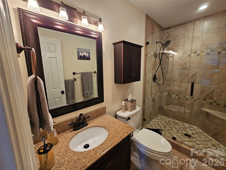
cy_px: 85
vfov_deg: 89.9
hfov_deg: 106.2
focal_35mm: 13
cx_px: 113
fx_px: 85
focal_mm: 2.2
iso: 250
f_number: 2.2
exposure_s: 1/60
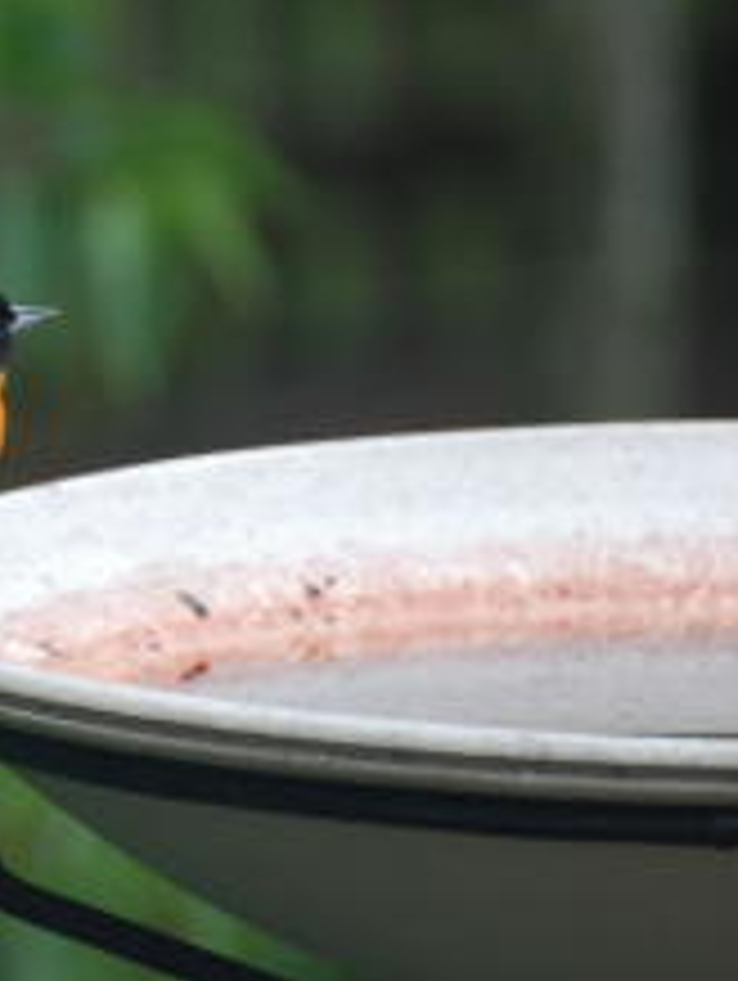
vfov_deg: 2.5
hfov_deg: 1.9
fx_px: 22526
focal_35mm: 794
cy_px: 398
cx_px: -112
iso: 400
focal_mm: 300
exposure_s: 1/320
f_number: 5.6
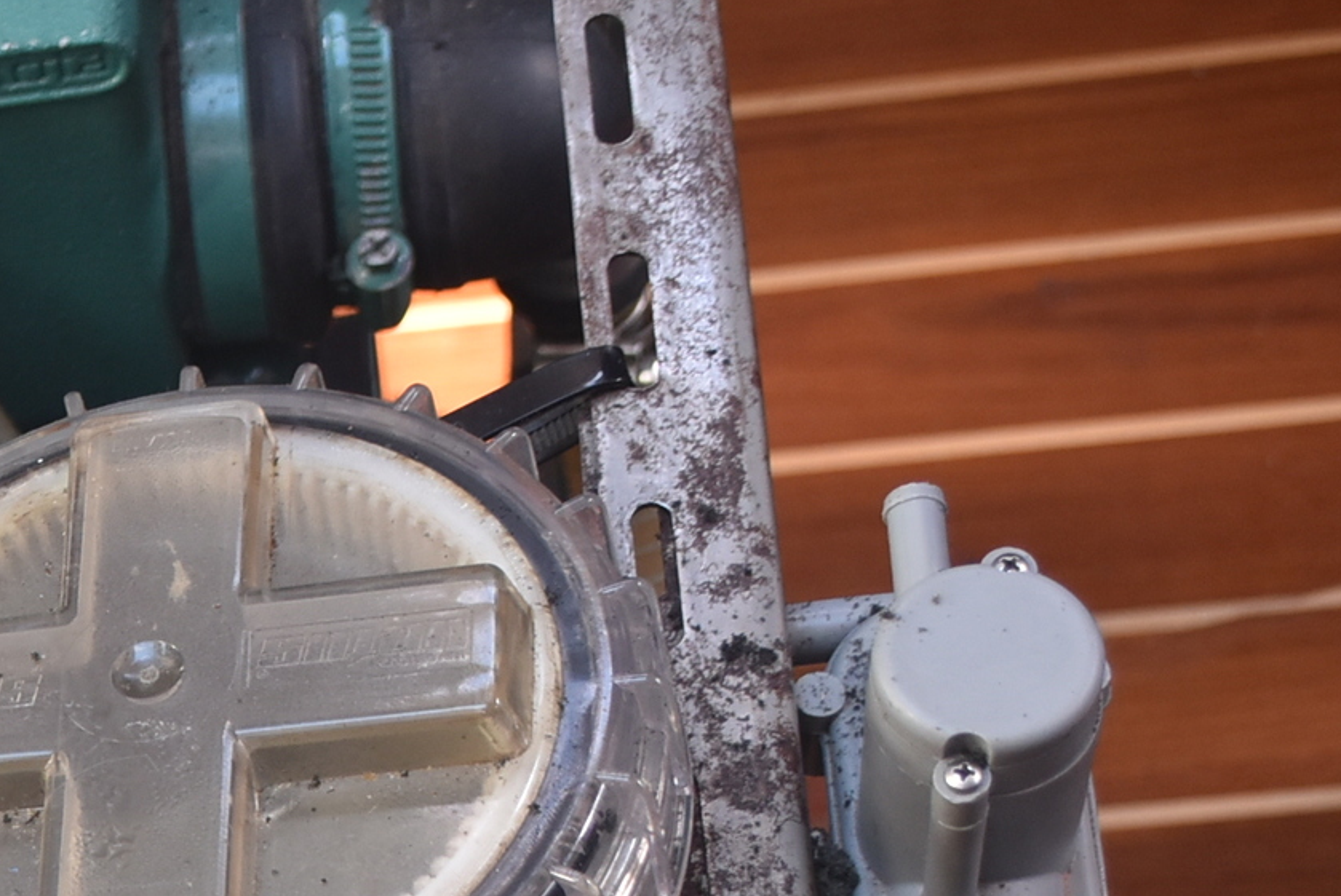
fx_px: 5331
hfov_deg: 13.6
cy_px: 1287
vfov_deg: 9.4
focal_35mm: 143
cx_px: -566
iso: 500
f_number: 4.8
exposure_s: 1/60
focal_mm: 32
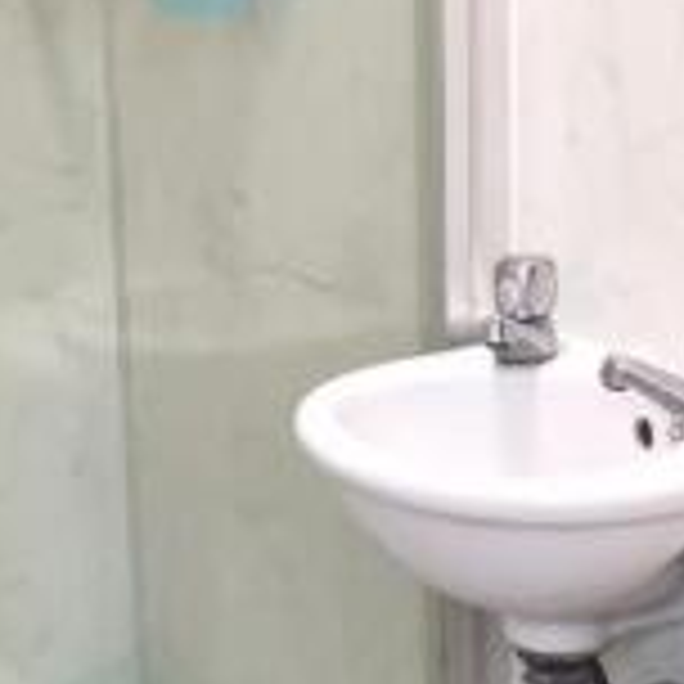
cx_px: -74
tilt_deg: -16.1
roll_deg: +5.3
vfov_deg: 17.6
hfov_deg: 17.1
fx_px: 2191
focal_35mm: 98
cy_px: 524
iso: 100
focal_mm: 4.15
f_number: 2.2
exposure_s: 1/33
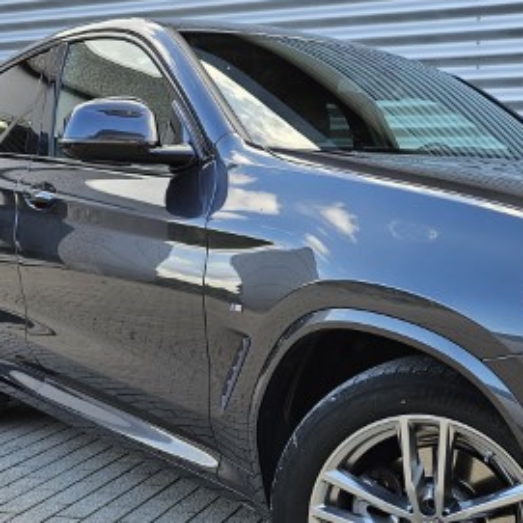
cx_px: 459
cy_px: 378
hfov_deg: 33.7
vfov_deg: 34.8
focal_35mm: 48
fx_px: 820
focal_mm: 6.3
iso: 40
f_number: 1.7
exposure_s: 1/190
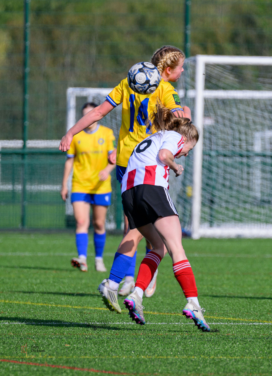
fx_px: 7019
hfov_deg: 2.2
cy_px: 188
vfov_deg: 3.1
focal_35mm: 655
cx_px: 161
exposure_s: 1/2000
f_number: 5.3
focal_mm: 310
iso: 360
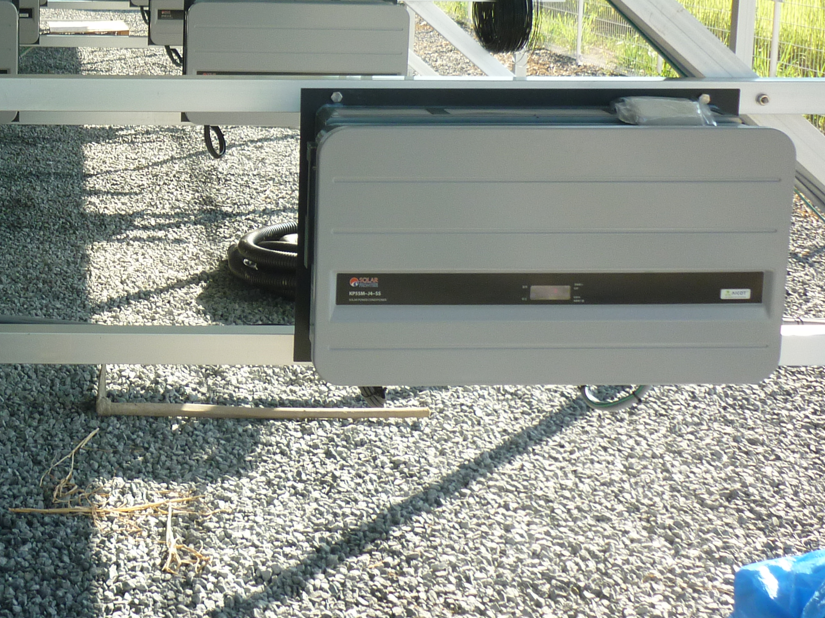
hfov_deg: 29.7
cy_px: 139
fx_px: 1477
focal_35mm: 62
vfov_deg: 23.4
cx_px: 59
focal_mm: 5.5
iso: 80
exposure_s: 1/320
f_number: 2.8
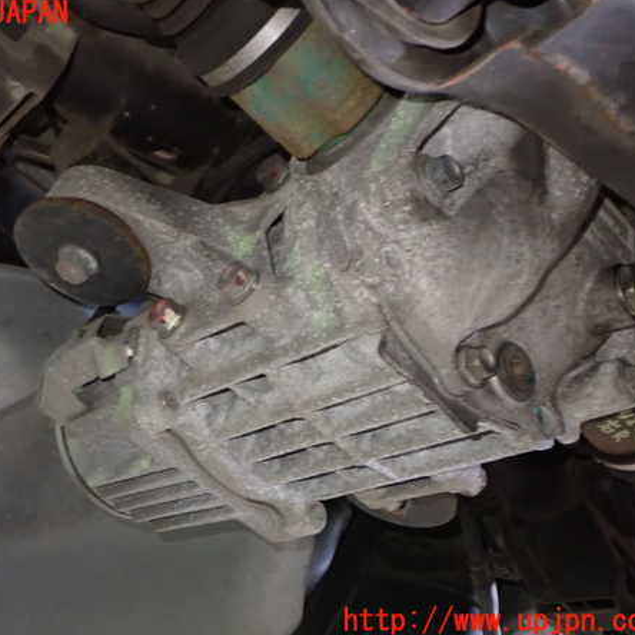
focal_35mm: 43
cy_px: 318
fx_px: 892
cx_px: 237
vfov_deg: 39.2
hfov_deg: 38.9
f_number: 2.5
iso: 800
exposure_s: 1/20
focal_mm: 6.37
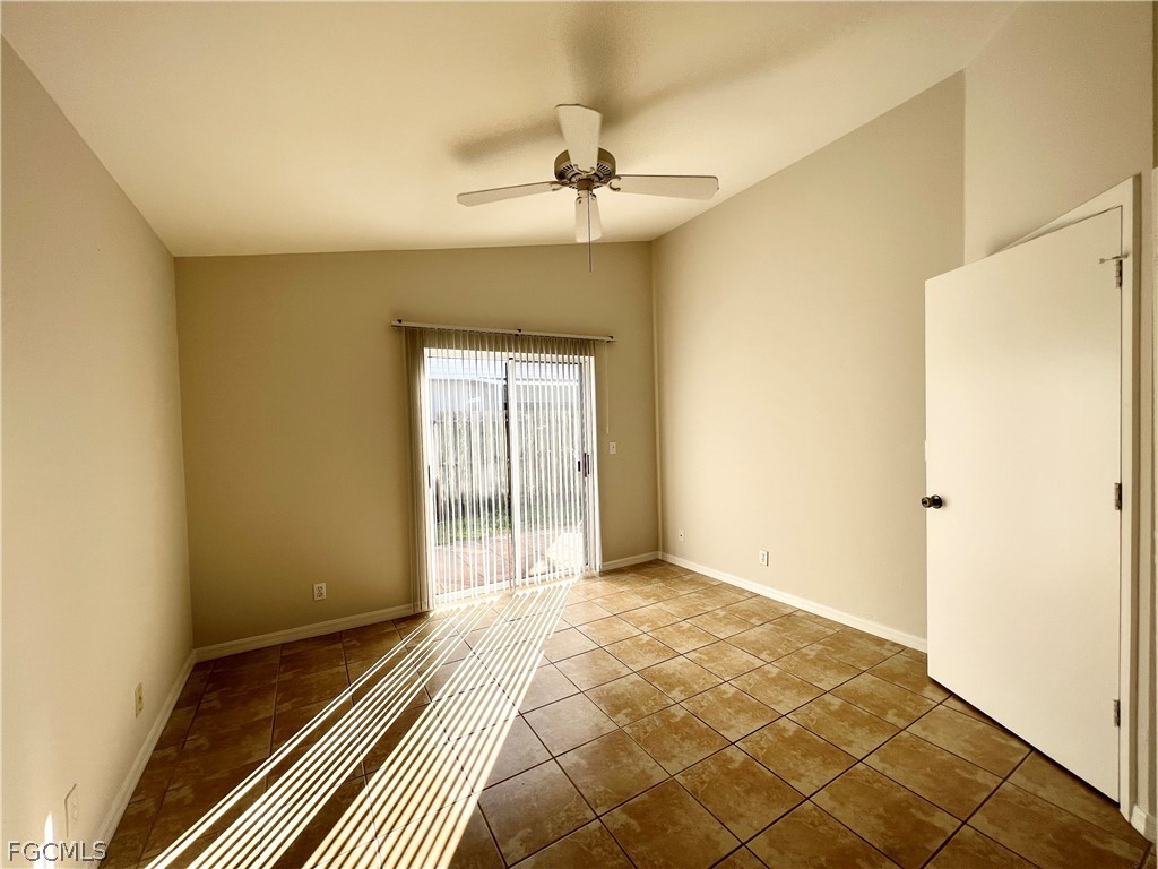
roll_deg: +1.5
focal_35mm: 13
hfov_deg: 106.2
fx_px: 435
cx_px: 579
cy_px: 434
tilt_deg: -0.9
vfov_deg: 89.9
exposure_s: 1/212
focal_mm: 1.57
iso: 32
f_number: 1.8
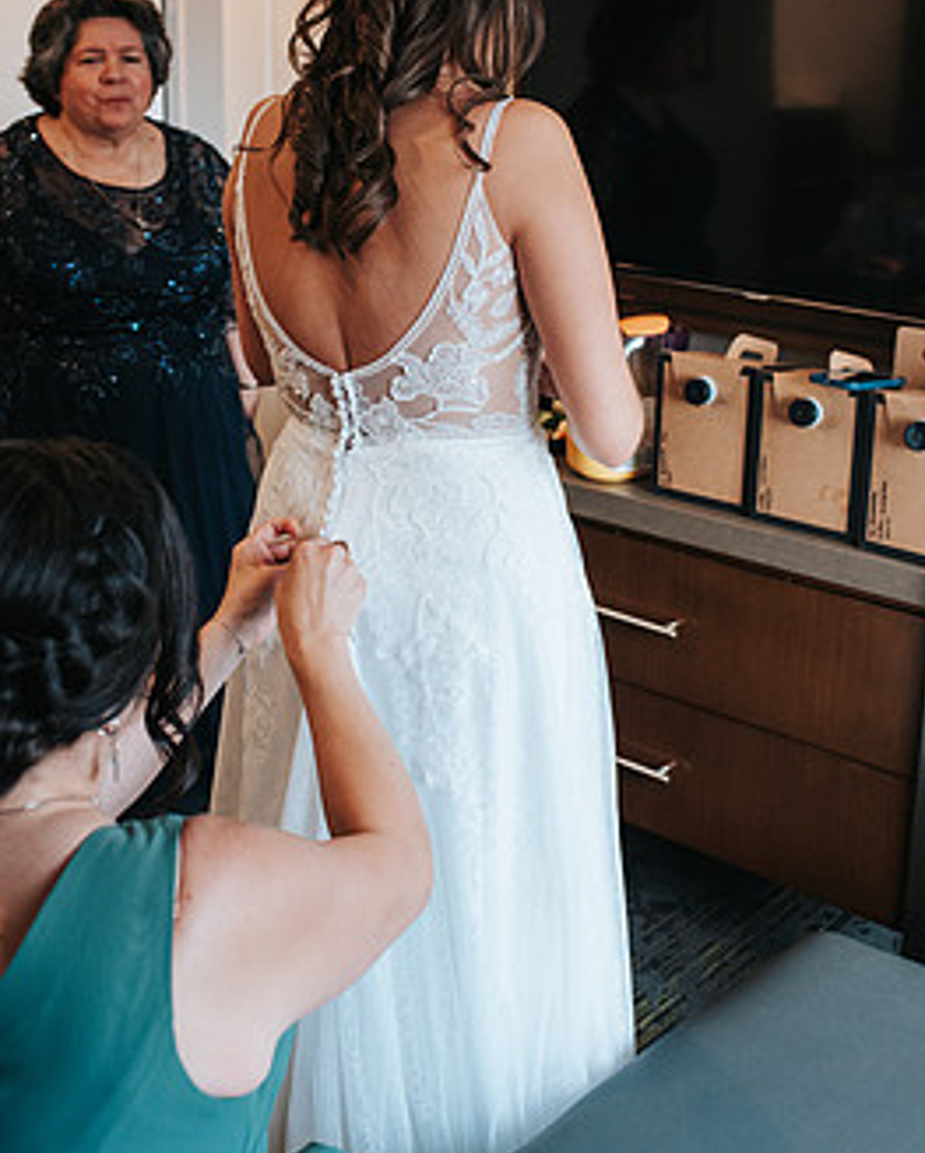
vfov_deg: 40.6
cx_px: 440
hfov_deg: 33.5
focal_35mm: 45
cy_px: 376
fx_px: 1538
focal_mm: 35
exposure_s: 1/125
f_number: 4
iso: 1000
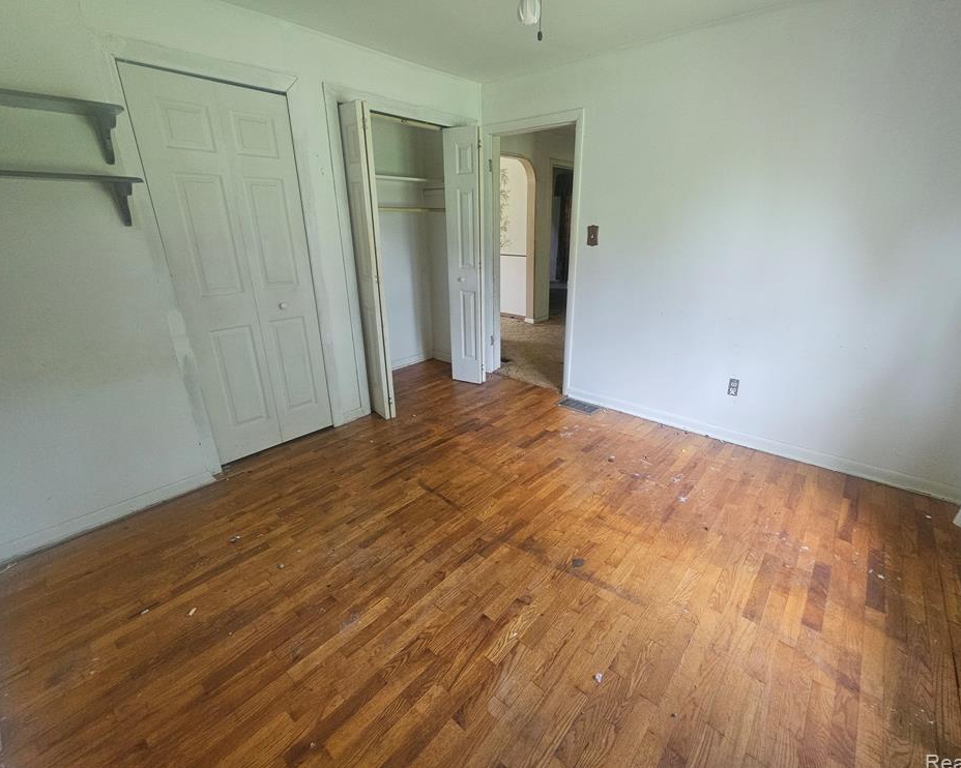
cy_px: 382
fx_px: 398
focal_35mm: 14
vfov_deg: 88.0
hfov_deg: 100.7
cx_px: 500
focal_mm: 2.2
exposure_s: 1/60
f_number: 2.2
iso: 400
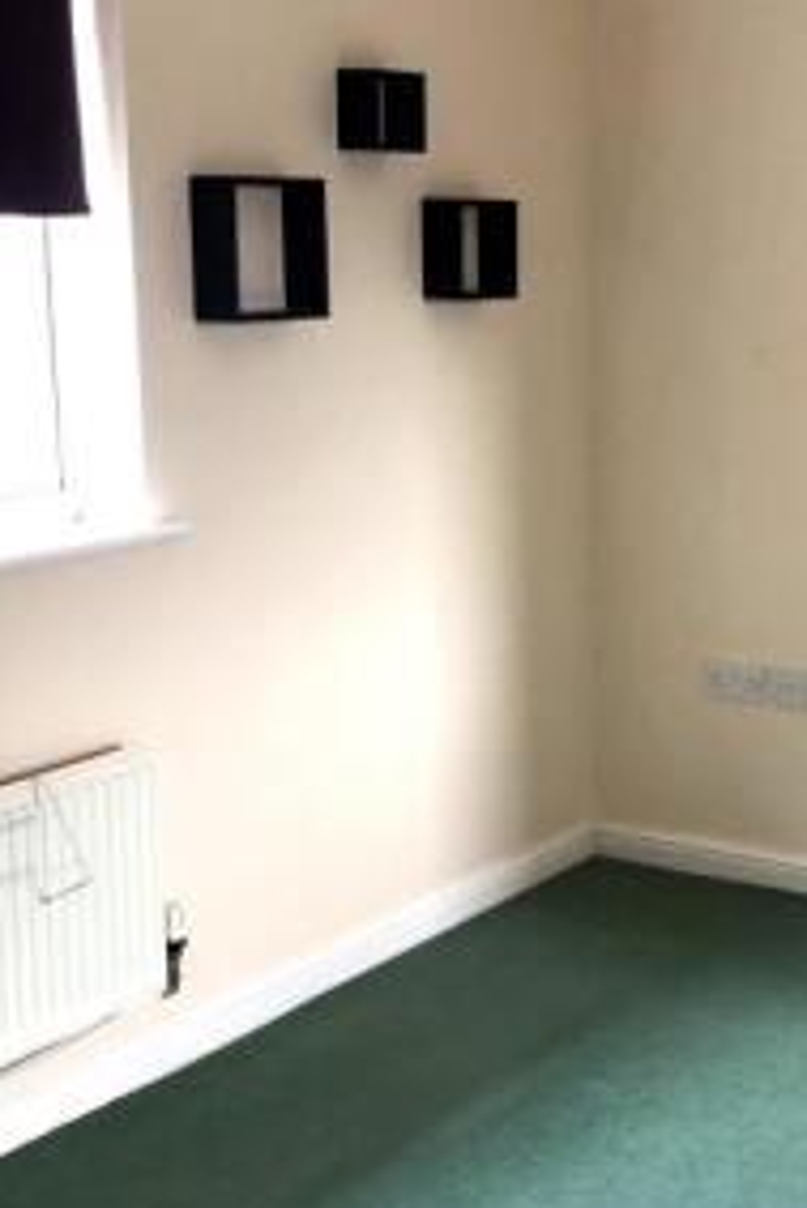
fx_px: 2015
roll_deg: -0.1
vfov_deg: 33.4
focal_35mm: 60
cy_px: 591
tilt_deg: -10.2
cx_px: 758
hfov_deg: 22.0
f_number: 1.8
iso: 40
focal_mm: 4
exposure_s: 1/17
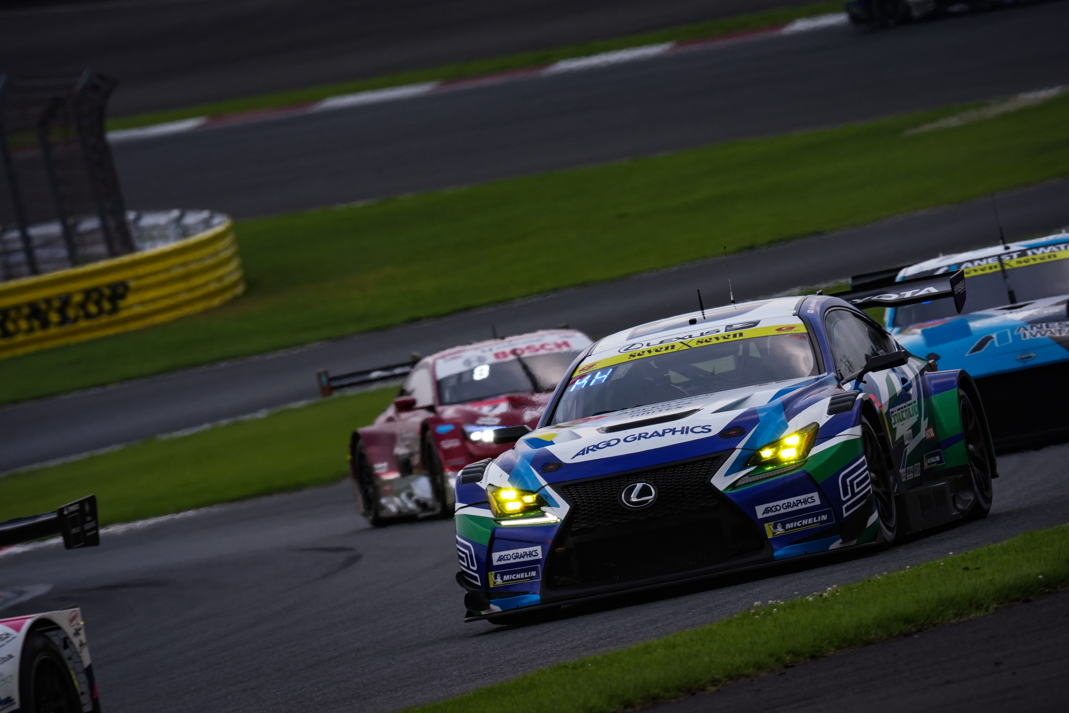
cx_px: 534
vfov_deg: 2.3
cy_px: 356
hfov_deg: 3.4
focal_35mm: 600
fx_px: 17815
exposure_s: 1/640
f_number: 11
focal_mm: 600
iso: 500
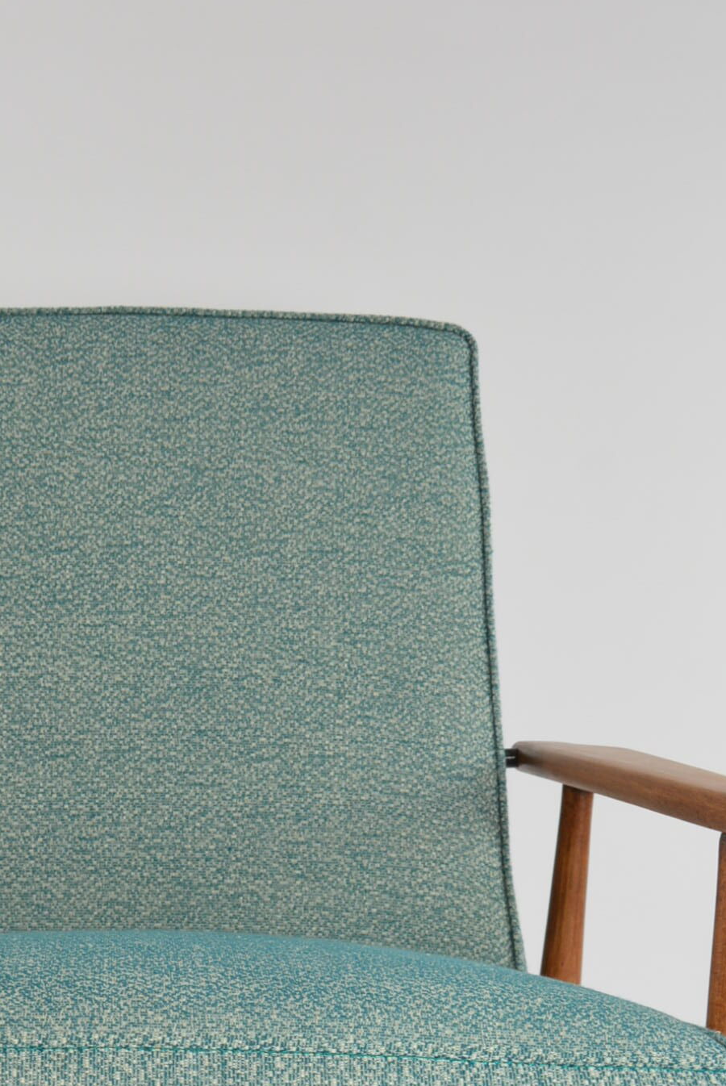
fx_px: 2415
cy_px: 993
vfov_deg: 24.6
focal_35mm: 80
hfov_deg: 17.0
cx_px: 173
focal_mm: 24
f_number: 8
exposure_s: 1/60
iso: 400
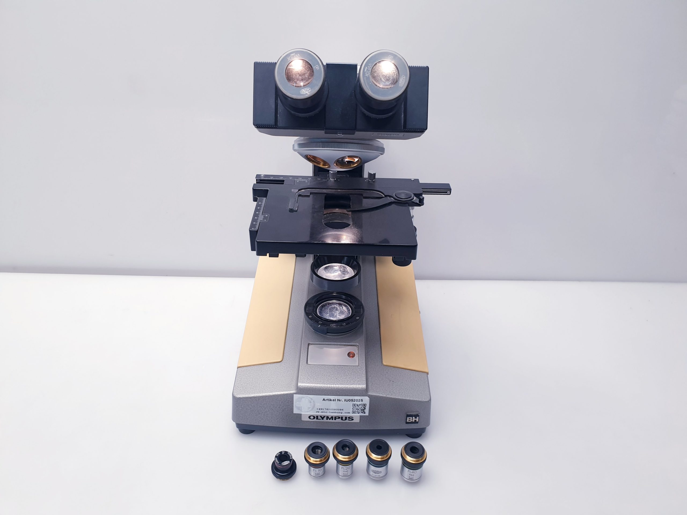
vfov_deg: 53.1
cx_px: 344
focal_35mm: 26
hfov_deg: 67.3
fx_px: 516
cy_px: 258
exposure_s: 1/50
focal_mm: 4.3
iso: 64
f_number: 2.4
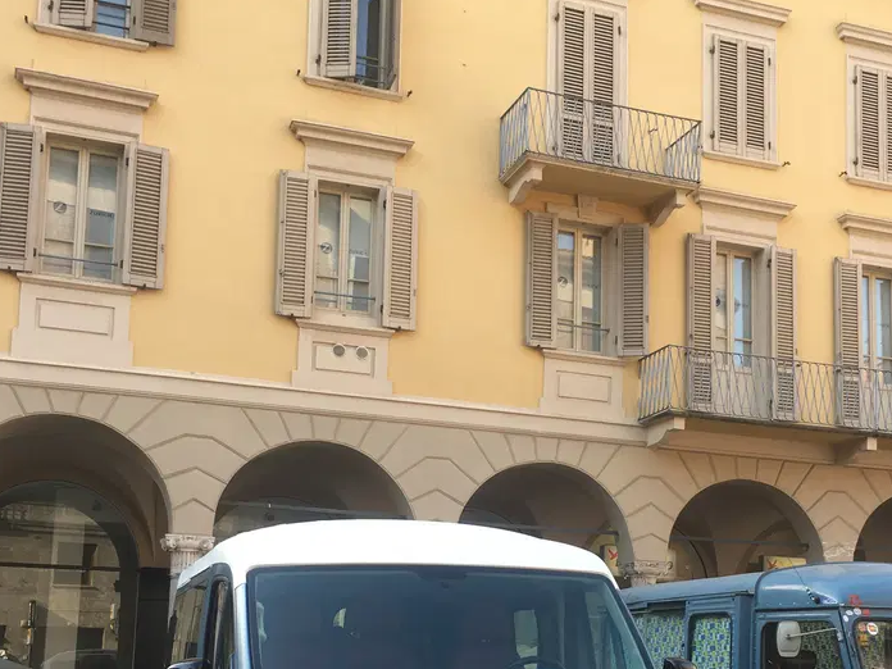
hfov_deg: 38.1
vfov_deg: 28.6
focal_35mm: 50
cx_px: 525
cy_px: 508
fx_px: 1288
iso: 25
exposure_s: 1/172
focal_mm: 4.15
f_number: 2.2
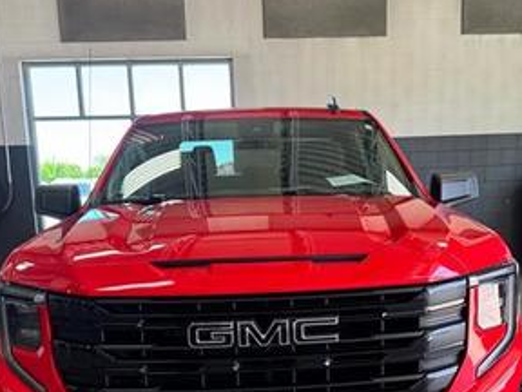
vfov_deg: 33.5
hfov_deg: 44.7
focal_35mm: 42
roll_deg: +0.4
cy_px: 305
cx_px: 290
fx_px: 633
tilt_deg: -9.2
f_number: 1.78
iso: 80
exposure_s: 1/121
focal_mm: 6.76
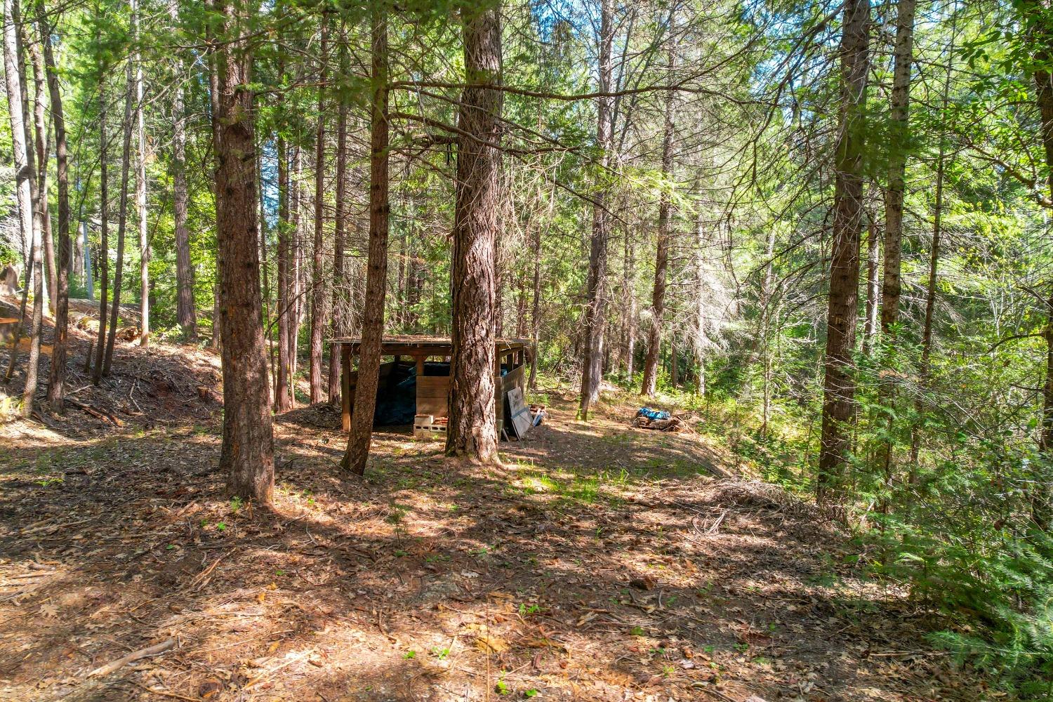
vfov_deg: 57.2
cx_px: 526
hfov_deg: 78.6
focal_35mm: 22
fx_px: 643
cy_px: 351
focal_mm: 8.38
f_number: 2.8
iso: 130
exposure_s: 1/125
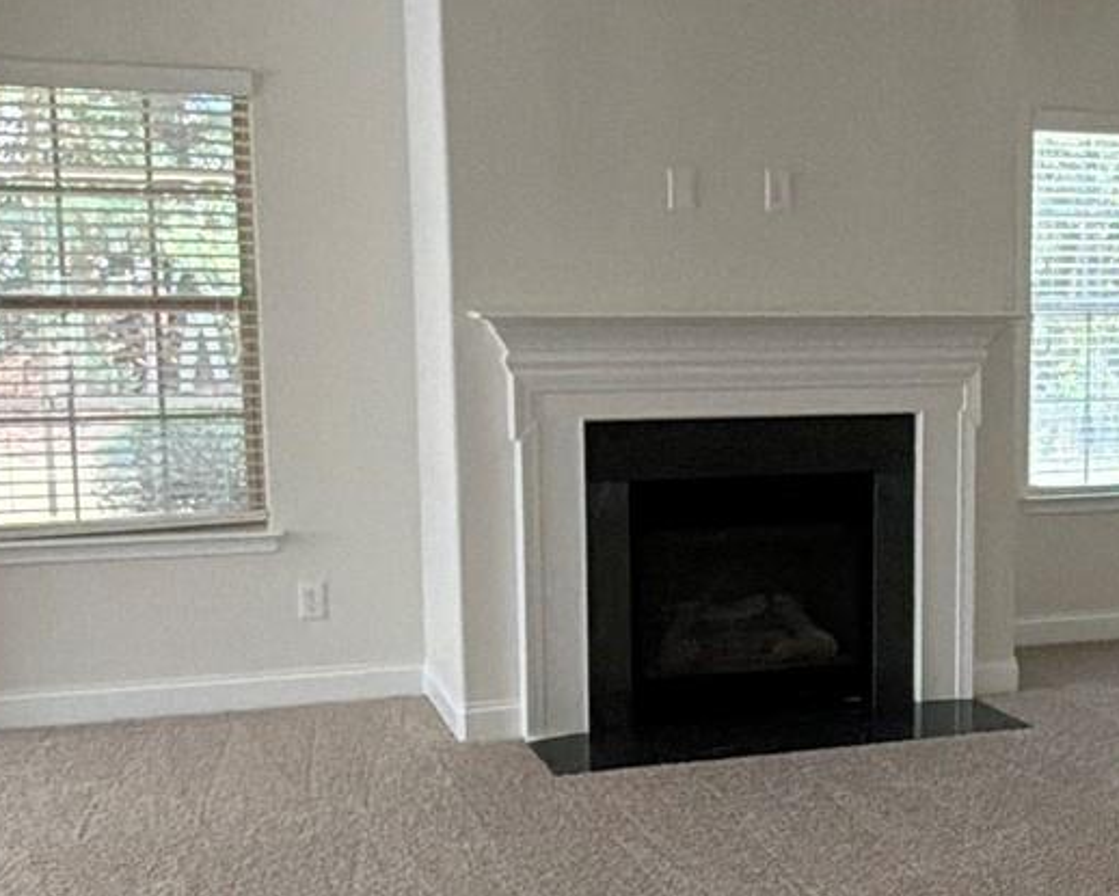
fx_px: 1789
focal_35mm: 54
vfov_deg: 28.1
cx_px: 903
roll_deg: +0.4
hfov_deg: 33.7
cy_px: 535
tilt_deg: -9.1
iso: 250
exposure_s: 1/120
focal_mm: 2.22
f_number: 2.2
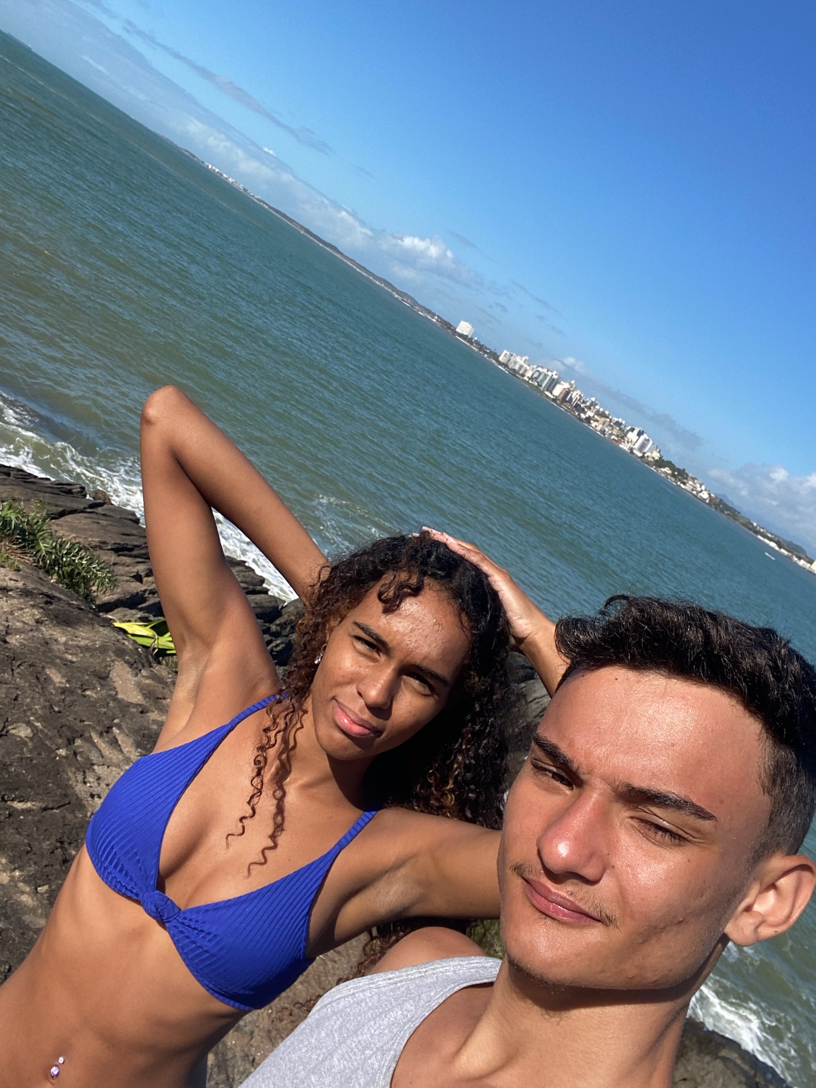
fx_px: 943
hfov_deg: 46.8
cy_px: 544
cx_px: 408
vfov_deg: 60.0
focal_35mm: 30
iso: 25
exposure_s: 1/1383
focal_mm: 2.71
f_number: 2.2
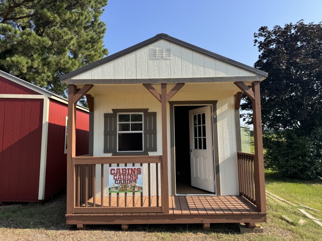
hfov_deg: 71.6
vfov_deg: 56.8
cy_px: 120
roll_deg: +2.0
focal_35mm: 24
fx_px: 223
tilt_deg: +4.5
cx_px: 161
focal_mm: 6.76
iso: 80
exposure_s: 1/2174
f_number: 1.78
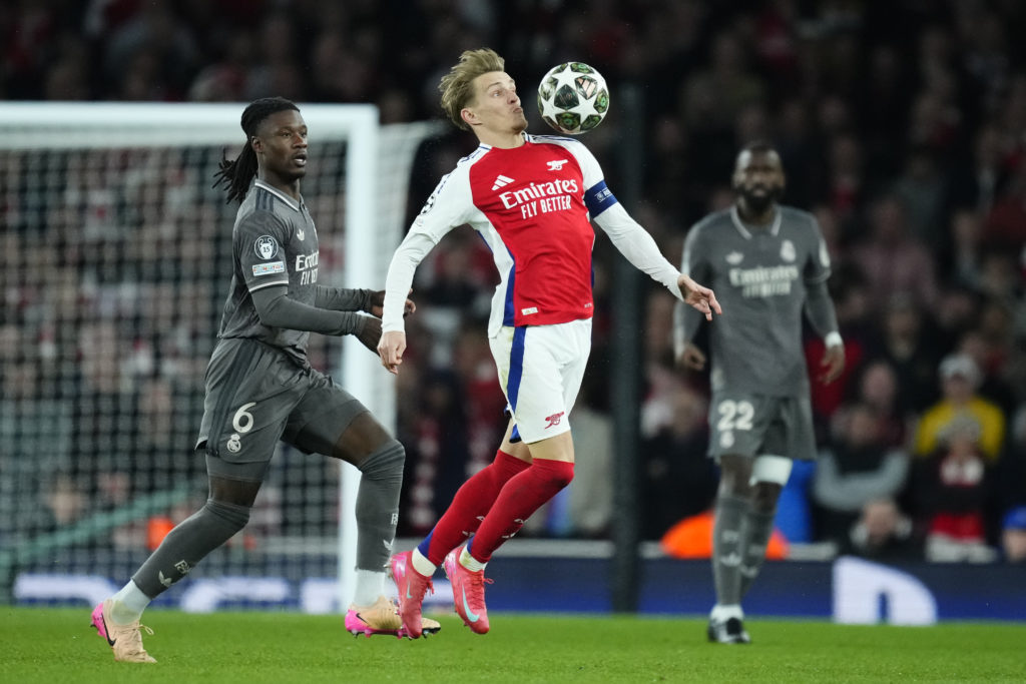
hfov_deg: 3.4
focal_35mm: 600
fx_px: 17101
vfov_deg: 2.3
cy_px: 342
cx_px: 513
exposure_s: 1/1600
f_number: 2.8
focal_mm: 400
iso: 3200
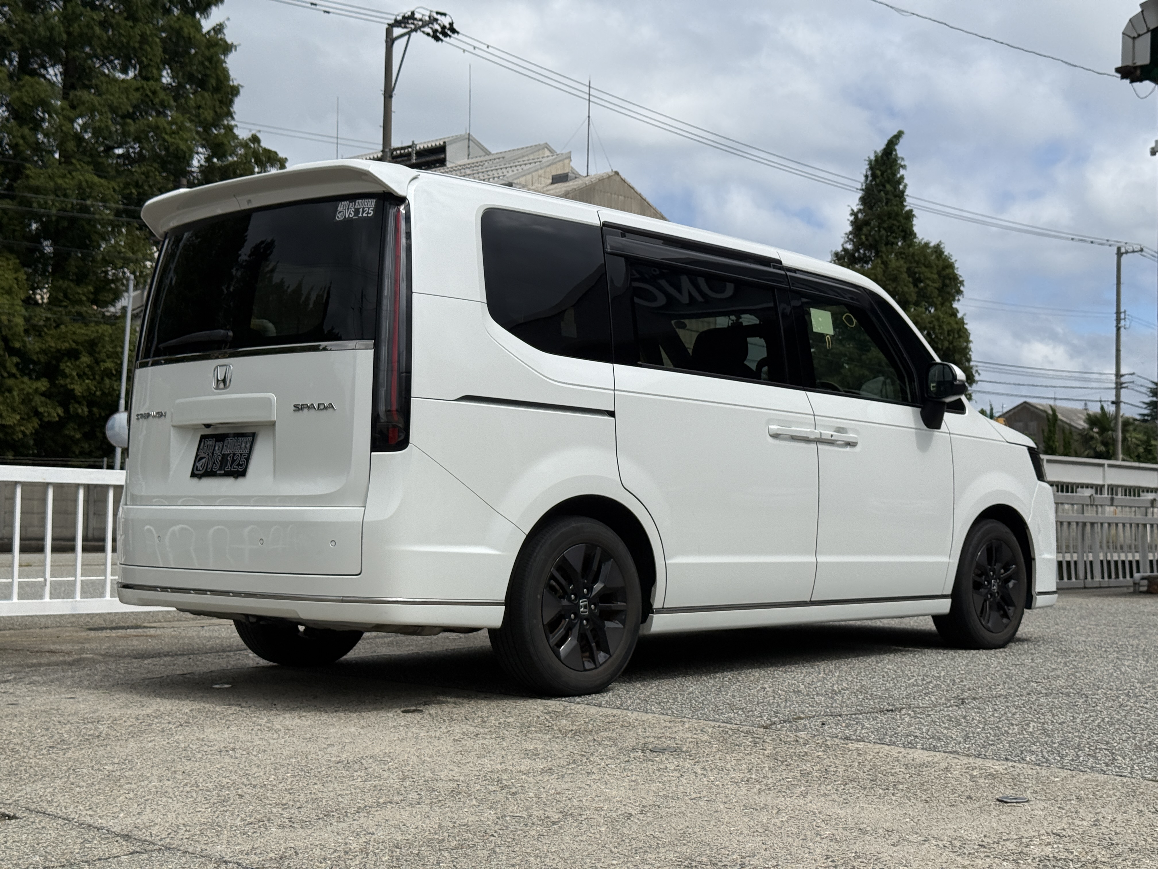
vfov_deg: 30.3
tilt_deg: +3.0
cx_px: 579
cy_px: 434
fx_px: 1606
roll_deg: -1.1
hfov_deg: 39.7
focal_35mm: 48
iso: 80
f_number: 1.78
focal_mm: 6.76
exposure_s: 1/11364
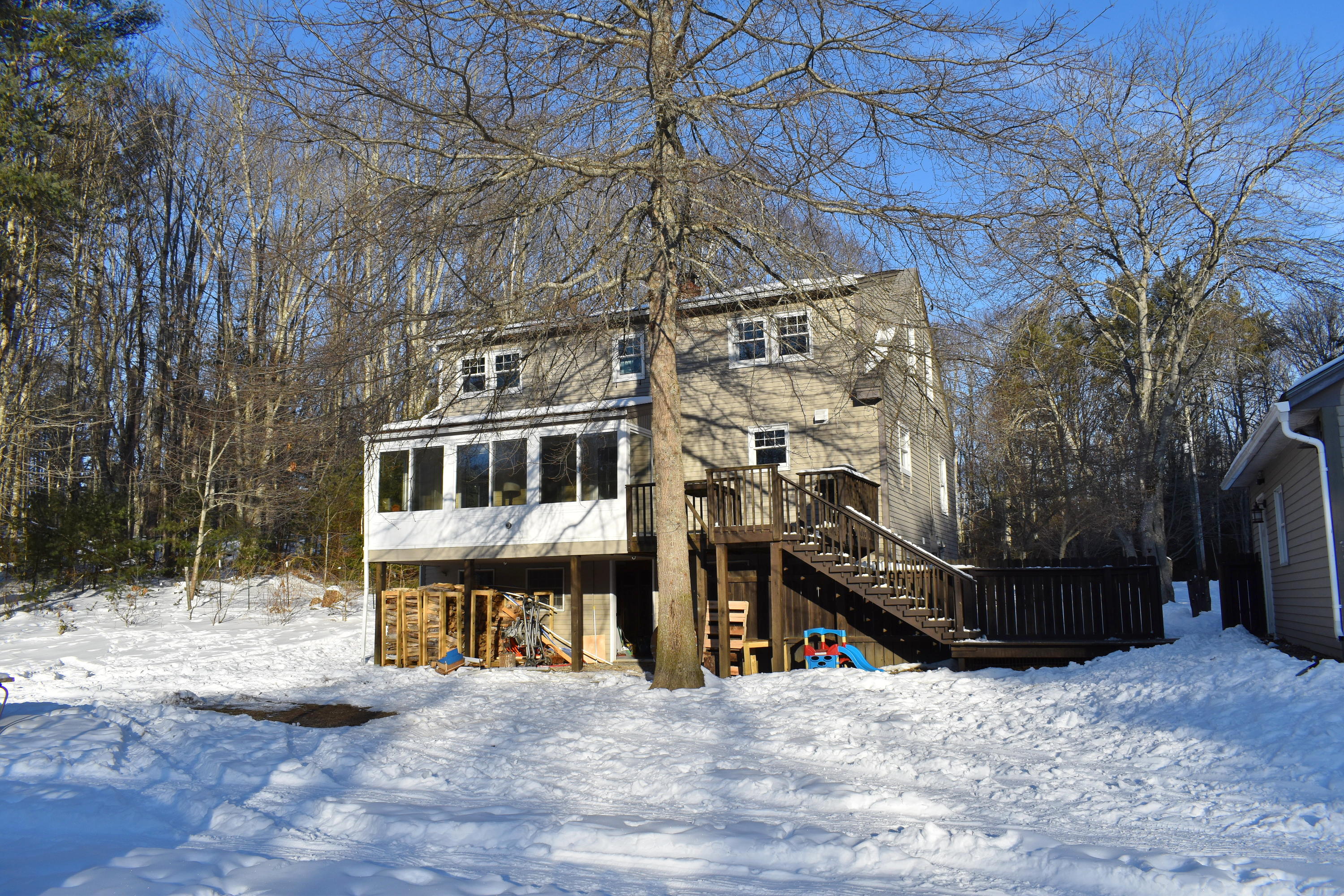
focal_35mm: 27
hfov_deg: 67.4
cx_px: 672
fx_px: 1008
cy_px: 448
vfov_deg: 47.9
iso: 200
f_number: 10
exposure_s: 1/400
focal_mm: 18
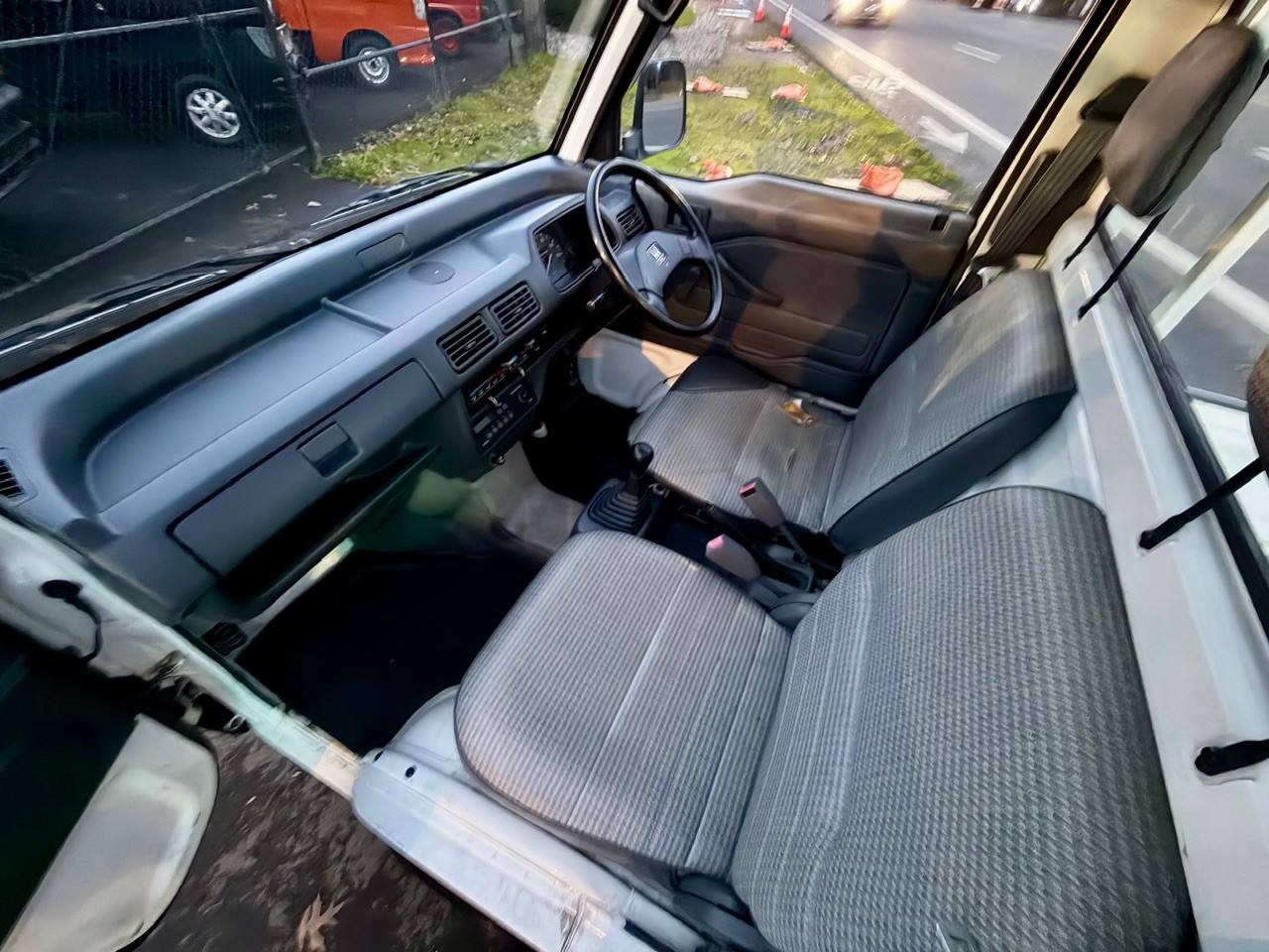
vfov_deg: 85.7
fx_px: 513
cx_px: 634
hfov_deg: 102.1
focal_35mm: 14
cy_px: 476
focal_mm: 2.22
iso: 800
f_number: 2.2
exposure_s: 1/12
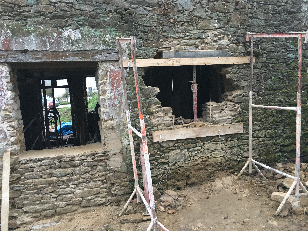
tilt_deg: -7.0
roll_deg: +1.6
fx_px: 258
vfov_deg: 48.2
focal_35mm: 29
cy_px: 116
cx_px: 154
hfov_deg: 61.7
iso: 250
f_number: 2.2
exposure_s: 1/33
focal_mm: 4.15
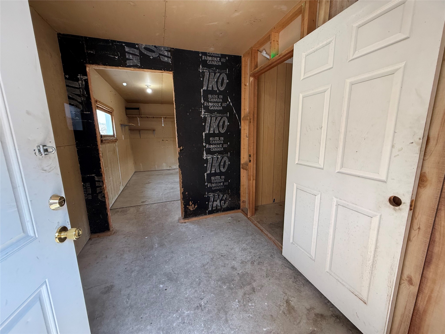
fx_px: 180
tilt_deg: -9.7
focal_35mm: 14
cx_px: 222
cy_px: 167
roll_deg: +0.6
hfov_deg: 102.1
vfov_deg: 85.7
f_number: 2.2
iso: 200
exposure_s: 1/120
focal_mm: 2.22
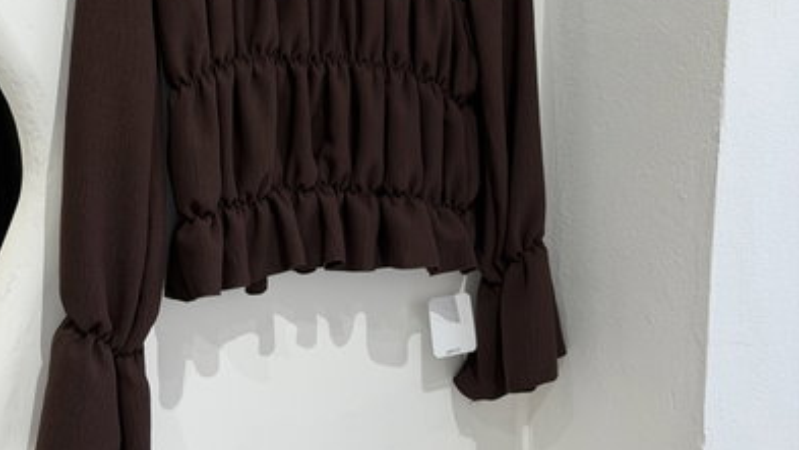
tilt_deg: -8.4
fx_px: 1504
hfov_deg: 29.7
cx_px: 394
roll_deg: -1.8
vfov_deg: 16.7
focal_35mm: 71
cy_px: 7
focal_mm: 6.76
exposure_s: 1/85
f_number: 1.78
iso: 100
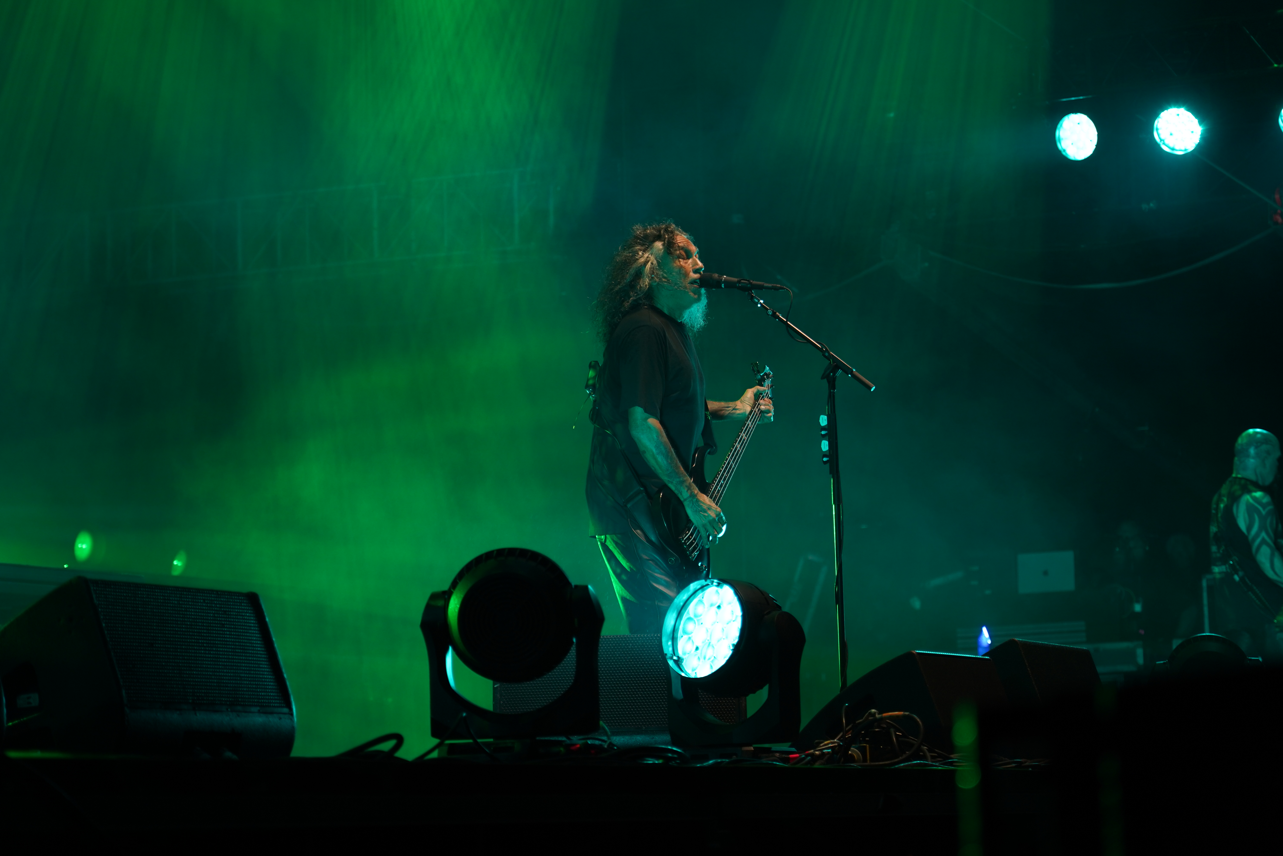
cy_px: 428
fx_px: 3742
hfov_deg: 19.5
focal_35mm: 105
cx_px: 642
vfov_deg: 13.0
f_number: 4
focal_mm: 105
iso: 500
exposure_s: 1/125
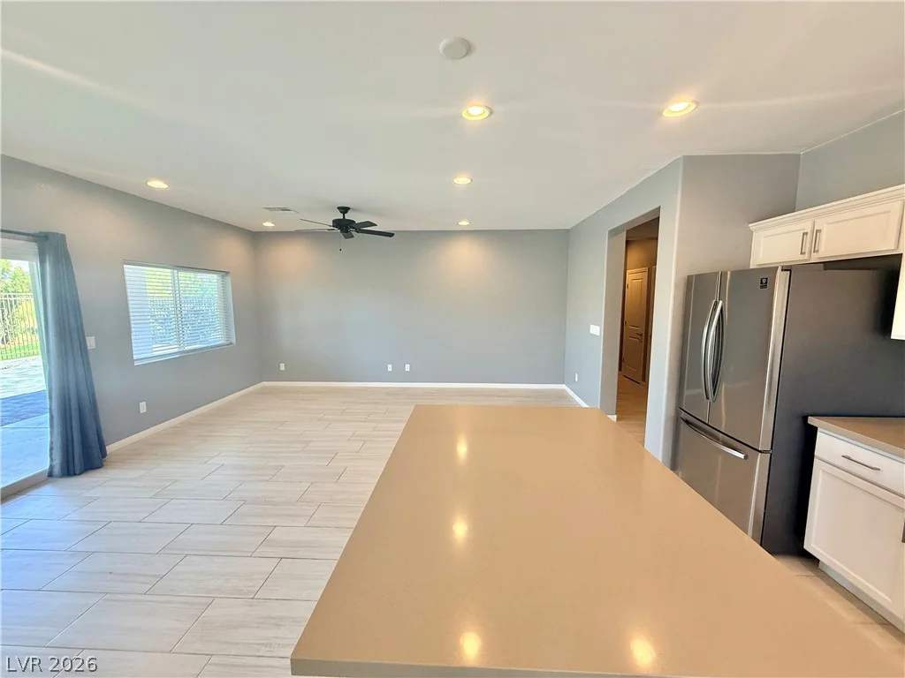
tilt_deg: -7.1
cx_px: 452
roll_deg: +0.2
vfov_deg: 85.7
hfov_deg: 102.1
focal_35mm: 14
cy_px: 339
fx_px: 366
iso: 160
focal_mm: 2.22
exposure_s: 1/99
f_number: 2.2
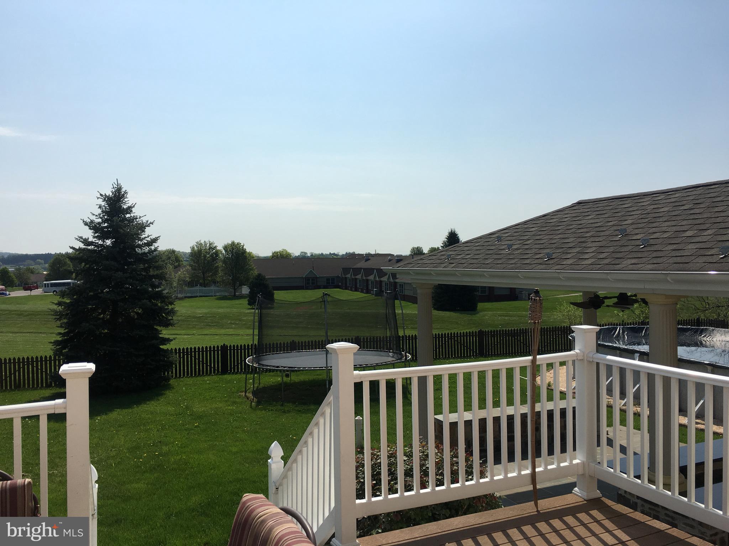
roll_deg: +1.2
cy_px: 273
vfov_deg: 48.2
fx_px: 611
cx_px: 364
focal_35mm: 29
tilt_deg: +0.1
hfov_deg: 61.7
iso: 25
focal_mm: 4.15
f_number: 2.2
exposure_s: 1/3497
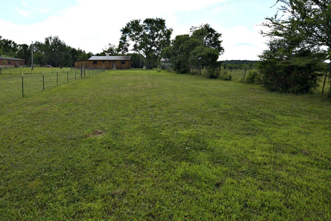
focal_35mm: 19
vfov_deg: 63.1
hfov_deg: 83.8
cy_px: 76
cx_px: 110
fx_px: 175
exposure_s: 1/160
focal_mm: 14
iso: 64
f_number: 6.3
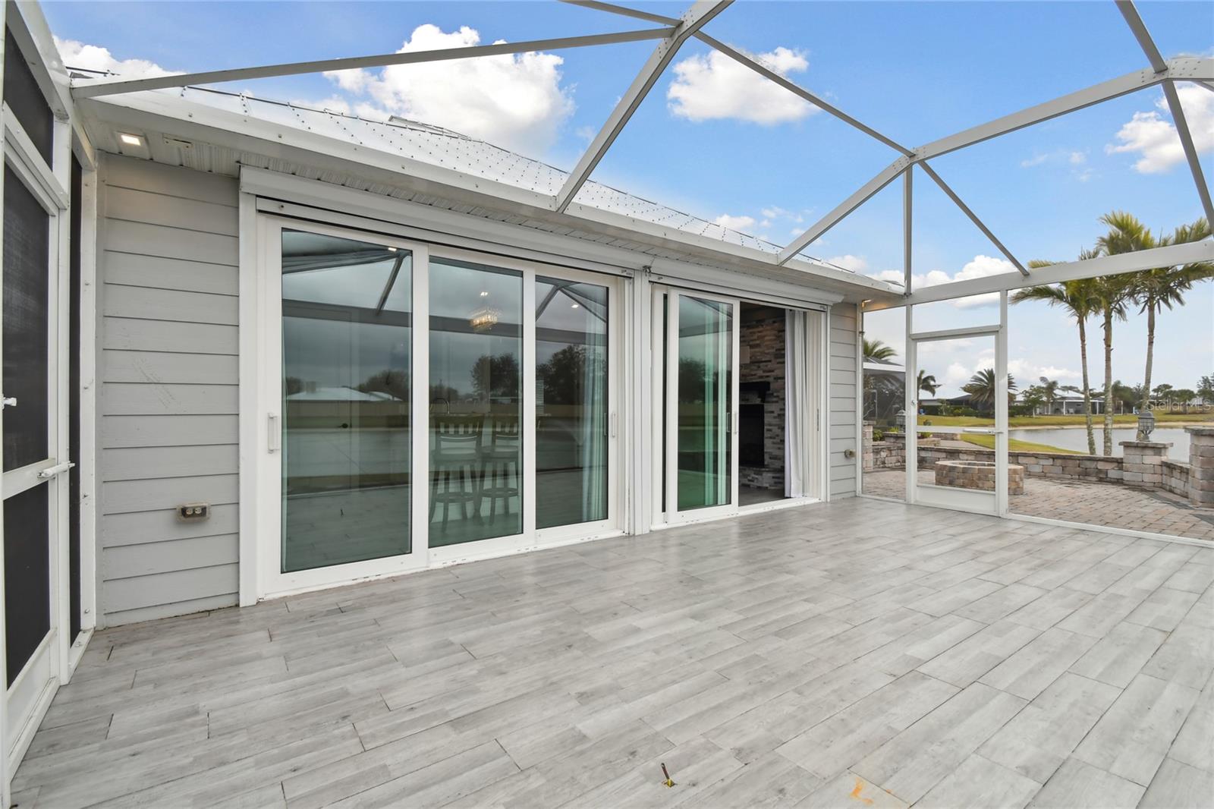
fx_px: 506
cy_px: 404
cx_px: 607
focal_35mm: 15
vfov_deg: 77.3
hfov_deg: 100.4
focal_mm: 10
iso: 100
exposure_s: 1/160
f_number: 7.1
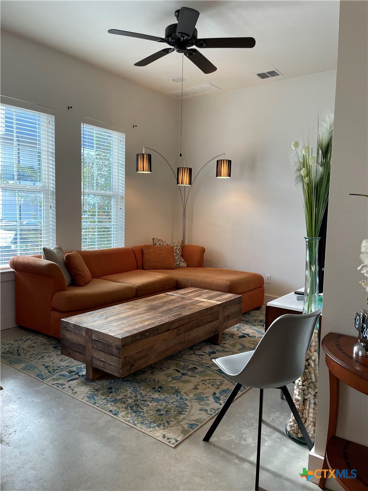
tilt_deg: -5.2
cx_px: 184
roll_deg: -0.5
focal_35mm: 26
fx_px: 369
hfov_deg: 53.1
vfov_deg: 67.3
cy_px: 246
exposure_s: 1/120
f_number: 1.6
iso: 100
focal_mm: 4.2
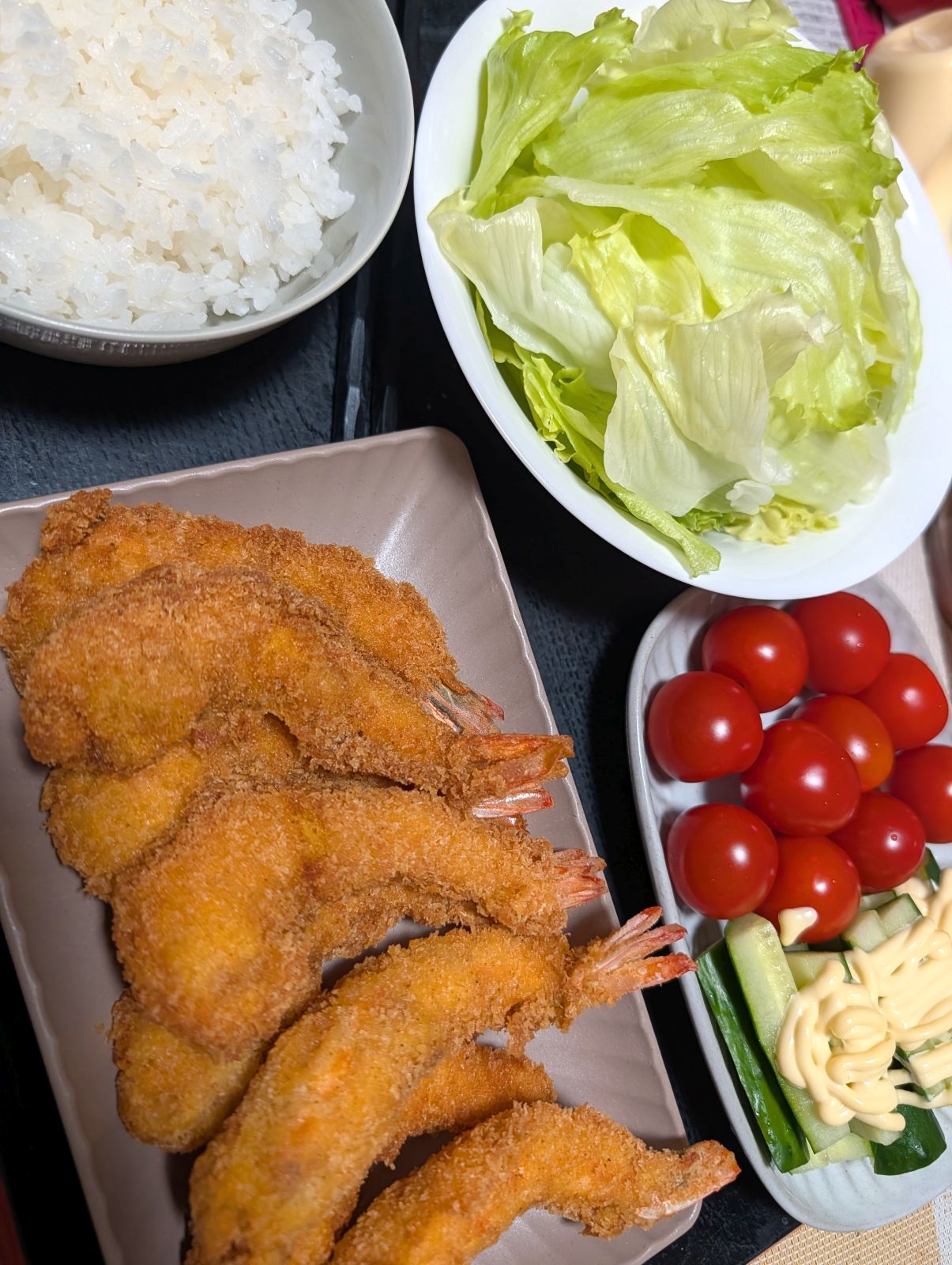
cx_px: 476
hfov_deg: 56.9
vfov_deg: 71.5
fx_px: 878
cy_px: 632
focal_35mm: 24
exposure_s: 1/65.9
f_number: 1.68
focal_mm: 6.9
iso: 287
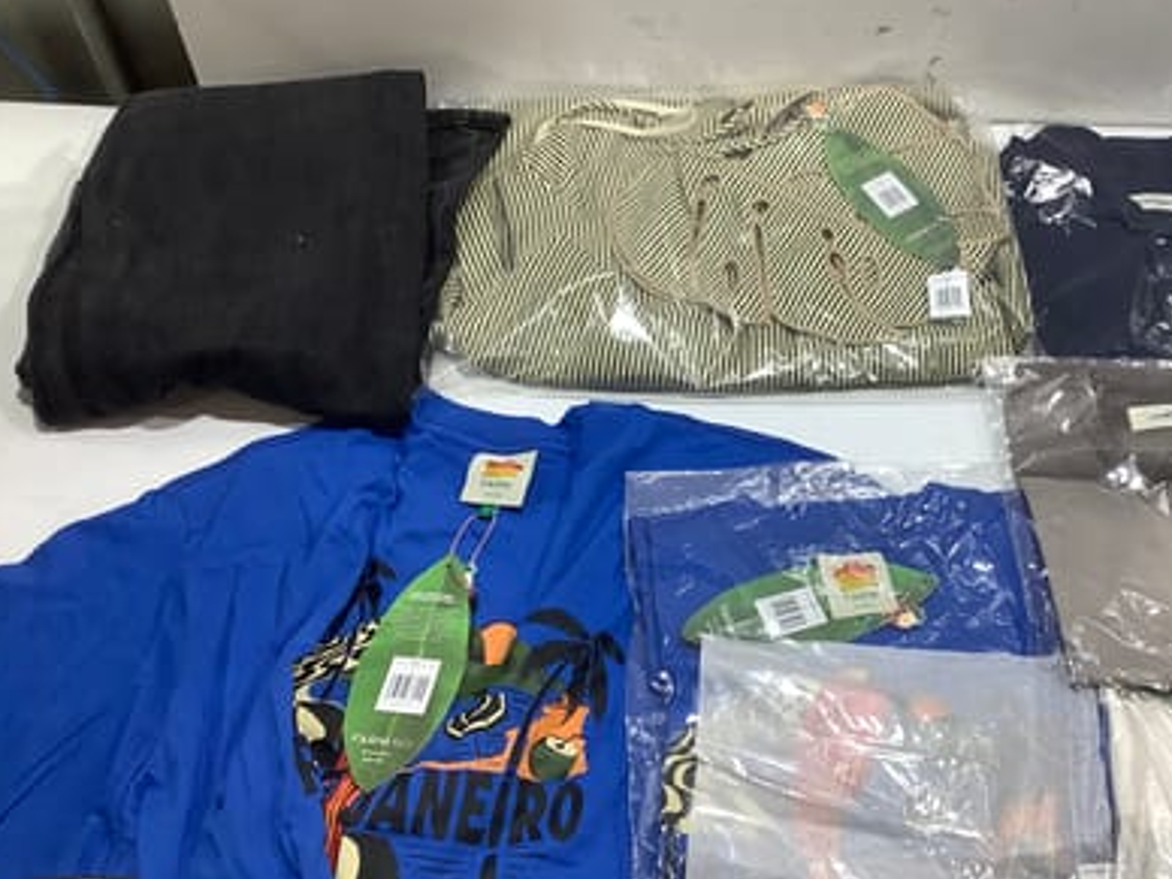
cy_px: 458
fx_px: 1354
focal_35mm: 40
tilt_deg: -52.1
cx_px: 740
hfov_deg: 46.3
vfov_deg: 36.0
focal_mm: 3.3
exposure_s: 1/100
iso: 80
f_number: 2.4
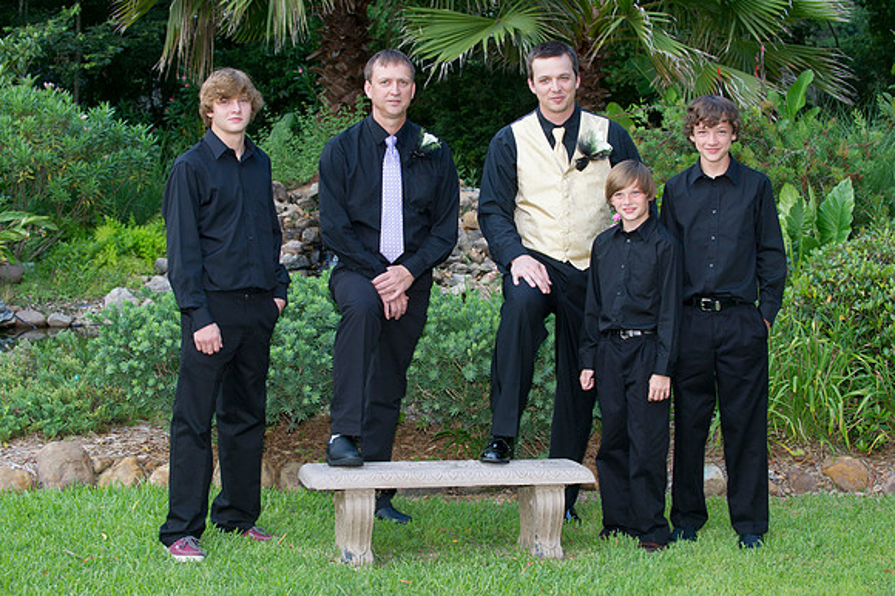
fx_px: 1739
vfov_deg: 19.4
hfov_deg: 28.9
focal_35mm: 70
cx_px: 448
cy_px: 298
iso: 800
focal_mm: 70
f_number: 5.6
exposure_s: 1/200
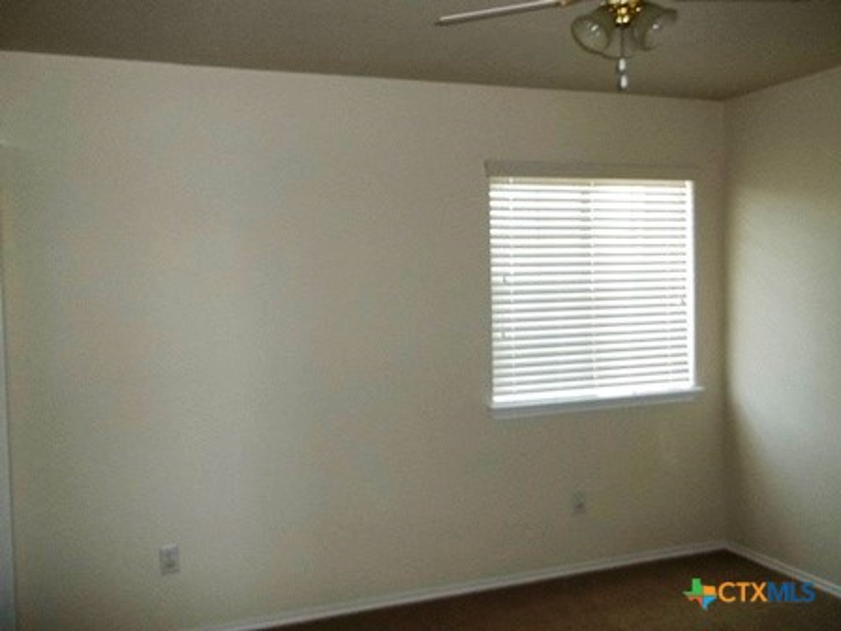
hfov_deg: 55.4
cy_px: 316
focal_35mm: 33
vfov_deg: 42.9
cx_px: 420
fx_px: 802
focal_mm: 5.9
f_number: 3.3
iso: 160
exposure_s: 1/30
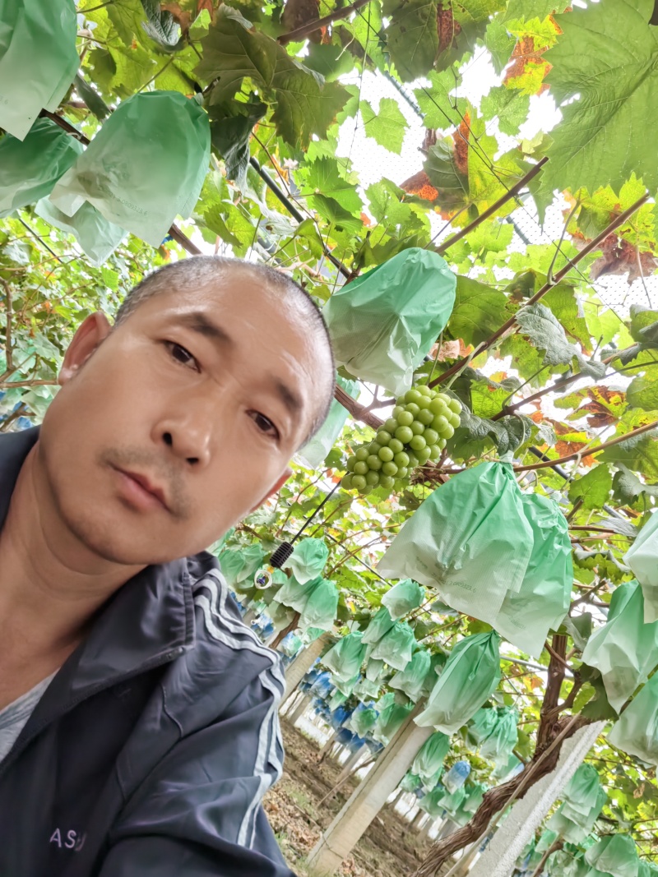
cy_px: 438
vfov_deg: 65.3
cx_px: 329
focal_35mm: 27
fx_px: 684
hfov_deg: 51.3
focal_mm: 5.52
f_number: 1.9
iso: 50
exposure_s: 1/134
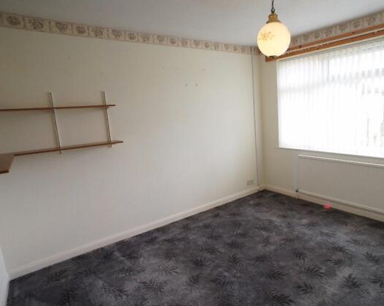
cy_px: 150
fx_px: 318
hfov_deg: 61.9
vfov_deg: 51.5
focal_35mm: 28
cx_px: 222
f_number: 4
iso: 800
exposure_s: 1/160
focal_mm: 16
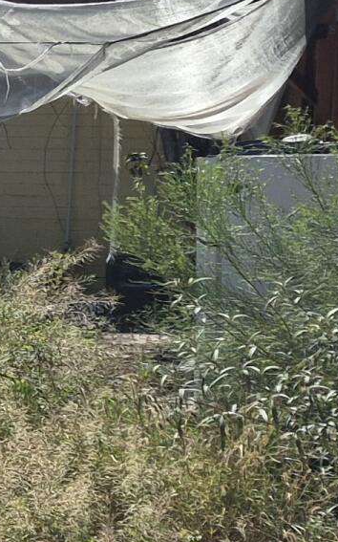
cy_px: 266
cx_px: -837
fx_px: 1903
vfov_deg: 16.2
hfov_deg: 8.0
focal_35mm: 129
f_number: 1.8
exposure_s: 1/6272
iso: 80
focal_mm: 5.4
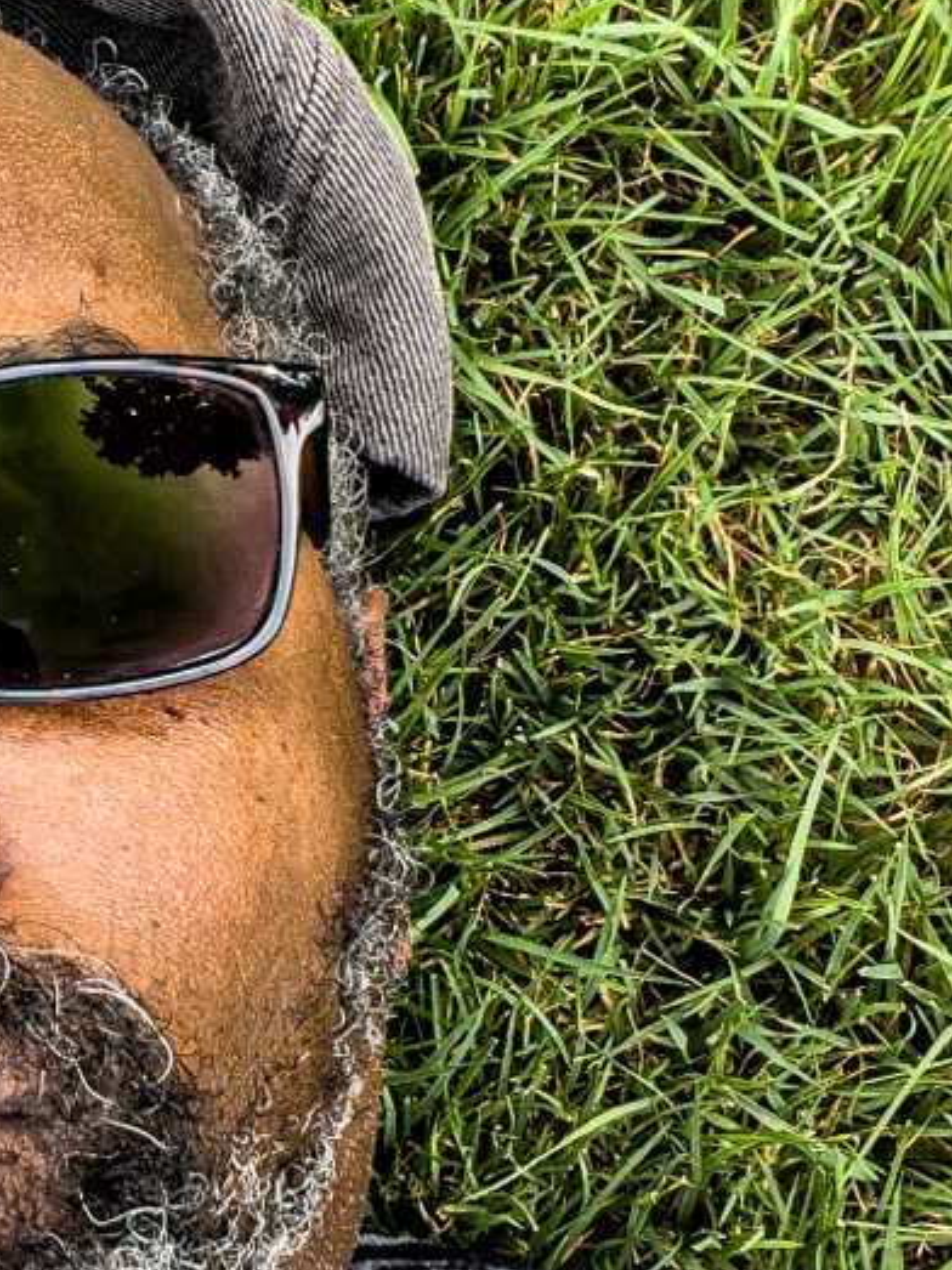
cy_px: 818
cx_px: -50
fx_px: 3155
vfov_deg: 22.7
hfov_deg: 16.7
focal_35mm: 86
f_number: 2.2
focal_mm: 2.71
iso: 25
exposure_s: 1/120
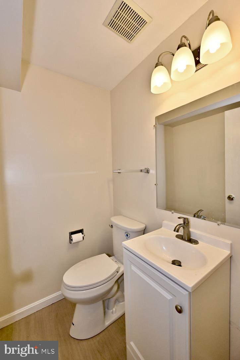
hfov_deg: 81.2
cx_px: 120
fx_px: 140
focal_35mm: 14
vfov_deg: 104.3
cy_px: 180
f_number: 8
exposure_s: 1/100
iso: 400
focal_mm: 14
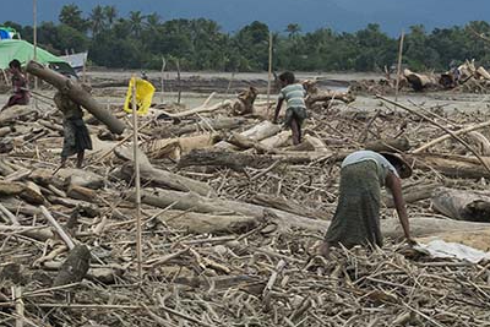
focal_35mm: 168
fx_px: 2287
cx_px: 131
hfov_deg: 12.2
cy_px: 236
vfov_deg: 8.2
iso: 1000
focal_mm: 70
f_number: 14
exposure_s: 1/800
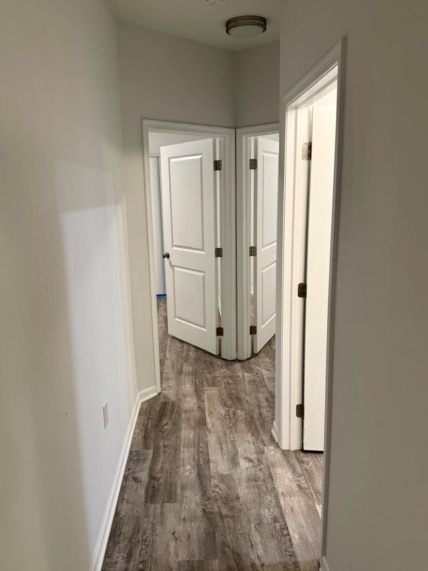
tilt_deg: -13.7
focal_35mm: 28
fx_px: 462
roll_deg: +1.5
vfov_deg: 63.4
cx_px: 194
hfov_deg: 49.7
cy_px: 298
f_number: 1.78
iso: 125
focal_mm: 6.76
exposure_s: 1/60
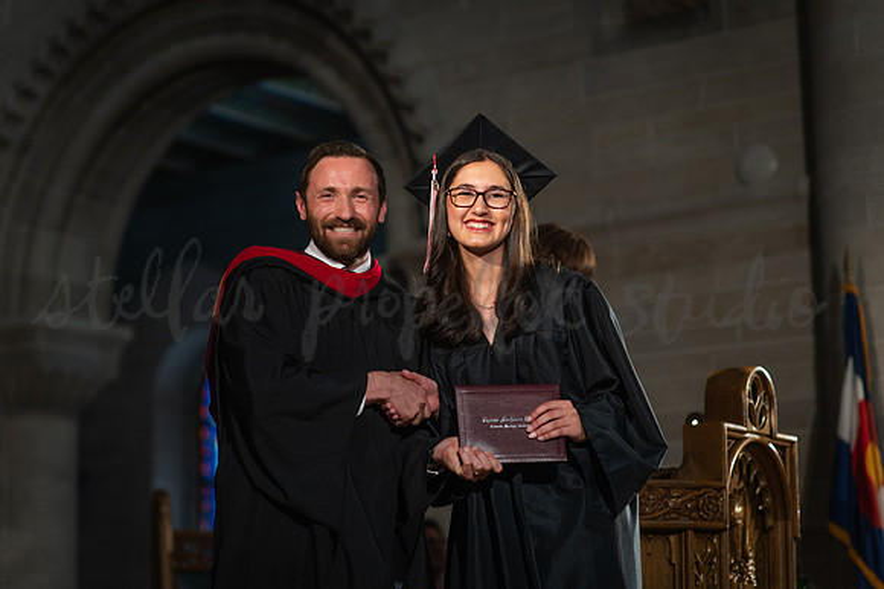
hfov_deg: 23.9
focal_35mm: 85
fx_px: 2086
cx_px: 442
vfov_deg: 16.1
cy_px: 294
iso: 1250
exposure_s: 1/320
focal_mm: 85
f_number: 2.5
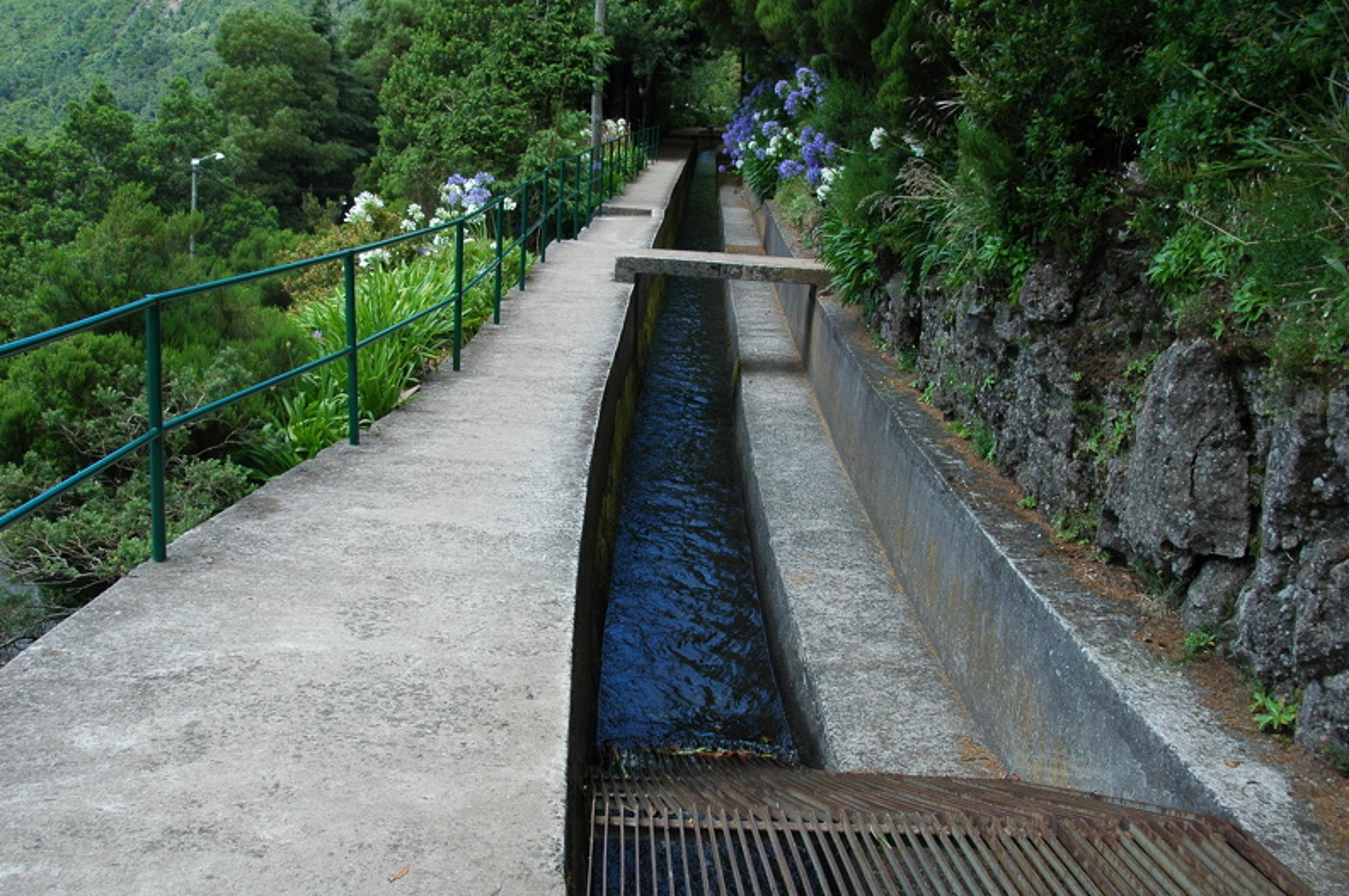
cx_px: 674
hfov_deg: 53.2
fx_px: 1347
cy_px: 448
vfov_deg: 36.8
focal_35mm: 36
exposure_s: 1/200
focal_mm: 24
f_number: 7.1
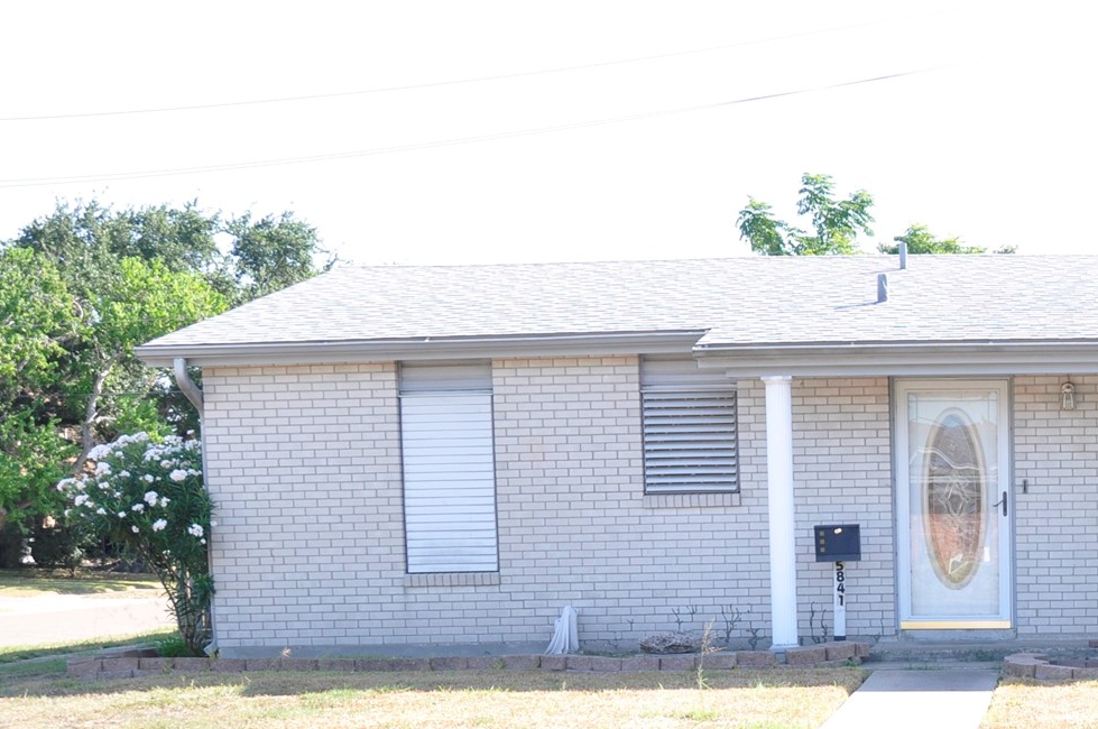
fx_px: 1828
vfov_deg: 21.7
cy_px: 751
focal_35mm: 60
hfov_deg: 30.9
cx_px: 1106
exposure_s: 1/180
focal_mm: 18
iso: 200
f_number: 6.7
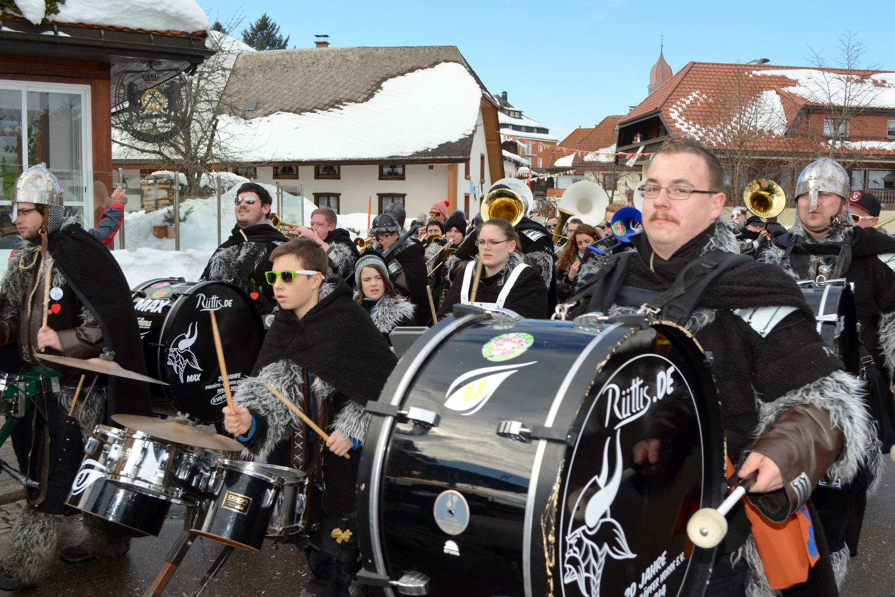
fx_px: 895
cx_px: 448
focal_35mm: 36
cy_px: 298
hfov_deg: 53.1
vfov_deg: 36.9
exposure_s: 1/200
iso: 100
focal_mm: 24
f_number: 7.1
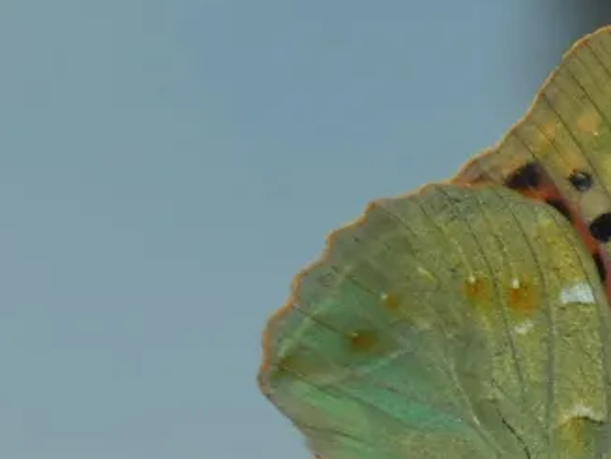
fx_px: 12135
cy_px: 408
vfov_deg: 2.2
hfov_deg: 2.9
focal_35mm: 687
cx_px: 592
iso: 80
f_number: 5.6
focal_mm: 62.7
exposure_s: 1/800
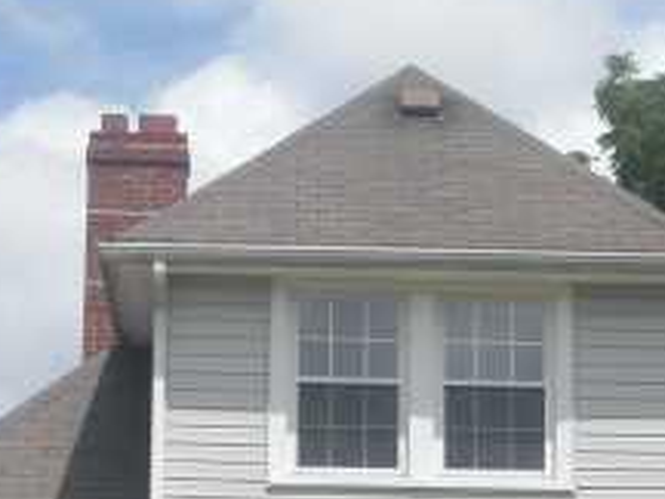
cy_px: 598
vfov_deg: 9.5
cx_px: 542
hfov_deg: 12.8
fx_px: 2958
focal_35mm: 154
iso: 50
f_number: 3.4
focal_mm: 9.1
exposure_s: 1/800
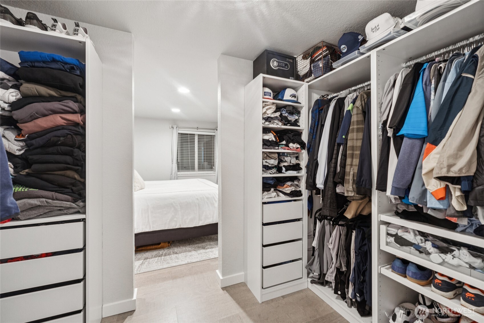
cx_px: 242
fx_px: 202
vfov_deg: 77.3
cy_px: 162
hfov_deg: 100.4
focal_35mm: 15
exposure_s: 1.6
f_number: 9
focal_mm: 10
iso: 250
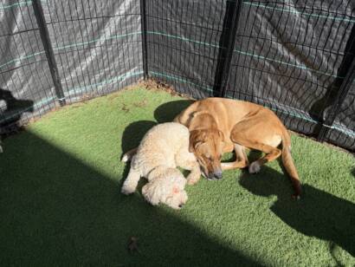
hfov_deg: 71.6
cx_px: 178
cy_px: 134
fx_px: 246
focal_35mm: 24
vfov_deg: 56.9
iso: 80
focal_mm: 6.76
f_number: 1.78
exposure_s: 1/2703
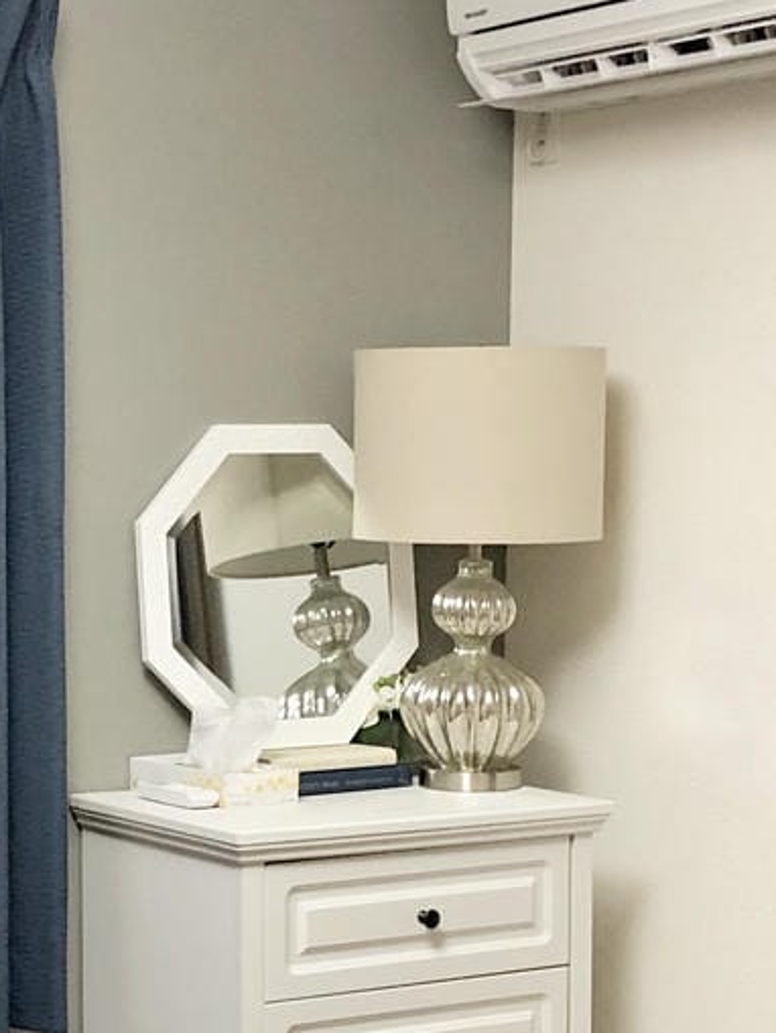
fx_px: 2629
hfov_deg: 16.5
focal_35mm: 88
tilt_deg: -5.3
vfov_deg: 22.2
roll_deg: +0.0
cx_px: 57
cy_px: 676
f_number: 1.8
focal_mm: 3.99
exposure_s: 1/15
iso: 64
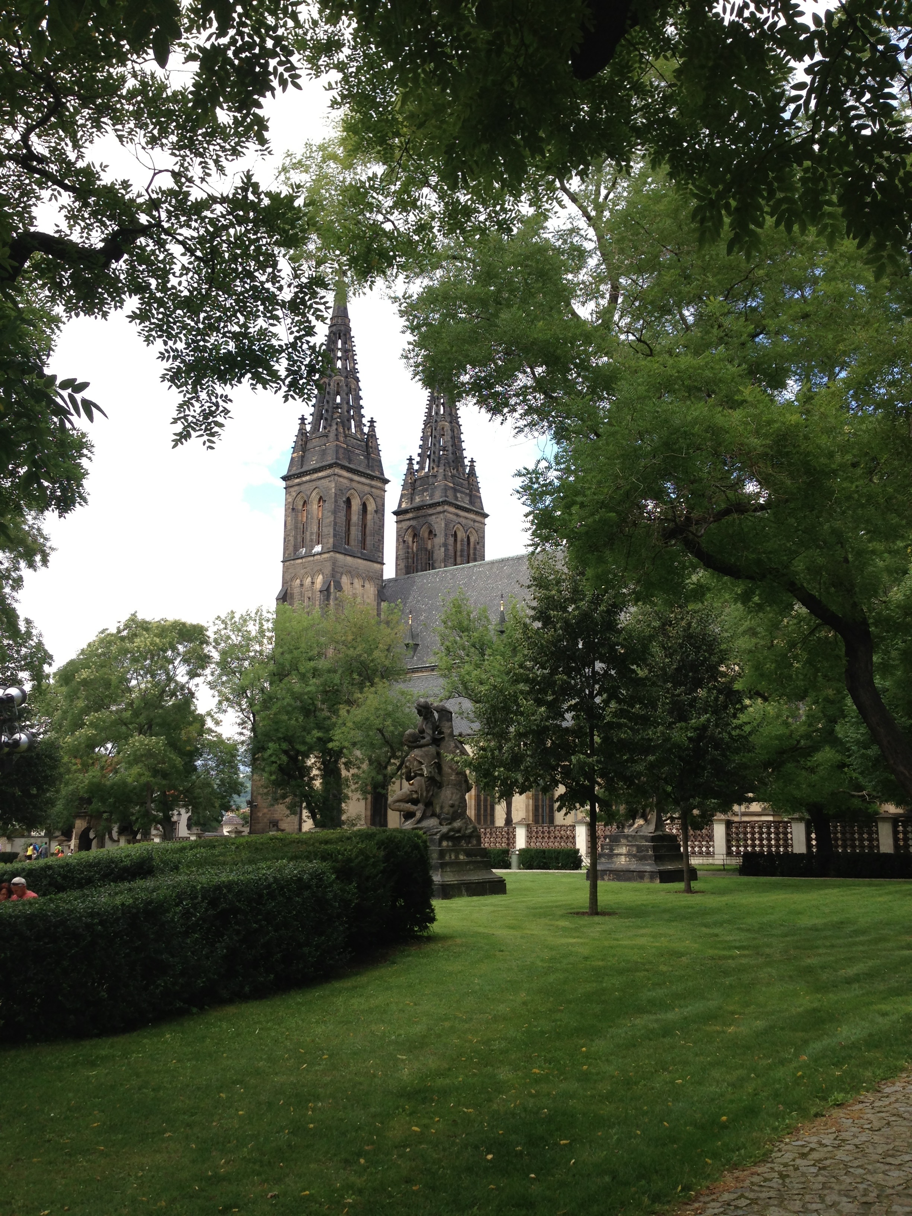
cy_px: 608
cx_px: 456
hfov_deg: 42.9
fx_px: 1159
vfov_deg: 55.4
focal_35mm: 33
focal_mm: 4.13
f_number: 2.4
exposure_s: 1/616
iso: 50
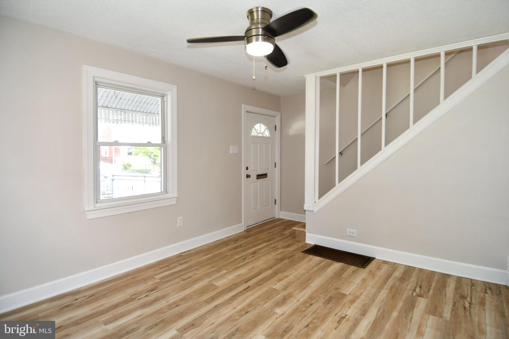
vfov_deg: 67.4
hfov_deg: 90.0
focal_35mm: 18
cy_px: 170
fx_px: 254
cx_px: 254
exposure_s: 1/80
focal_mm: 12
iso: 200
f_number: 4.5
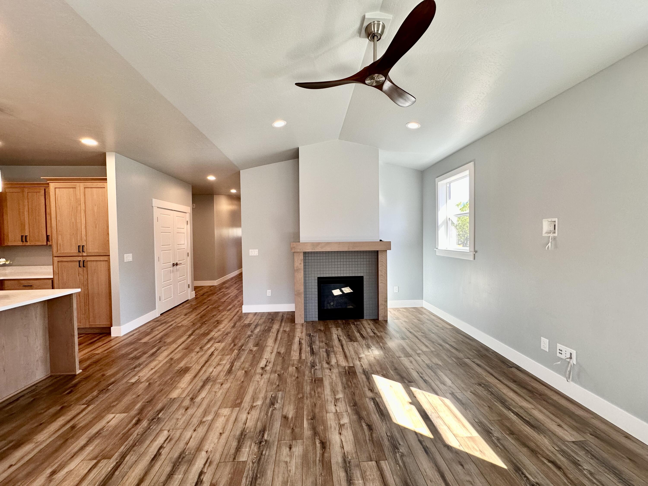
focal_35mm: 14
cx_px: 324
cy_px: 243
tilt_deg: -2.5
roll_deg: +0.6
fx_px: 262
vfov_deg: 85.7
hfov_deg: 102.1
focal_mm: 2.22
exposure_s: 1/120
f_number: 2.2
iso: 100
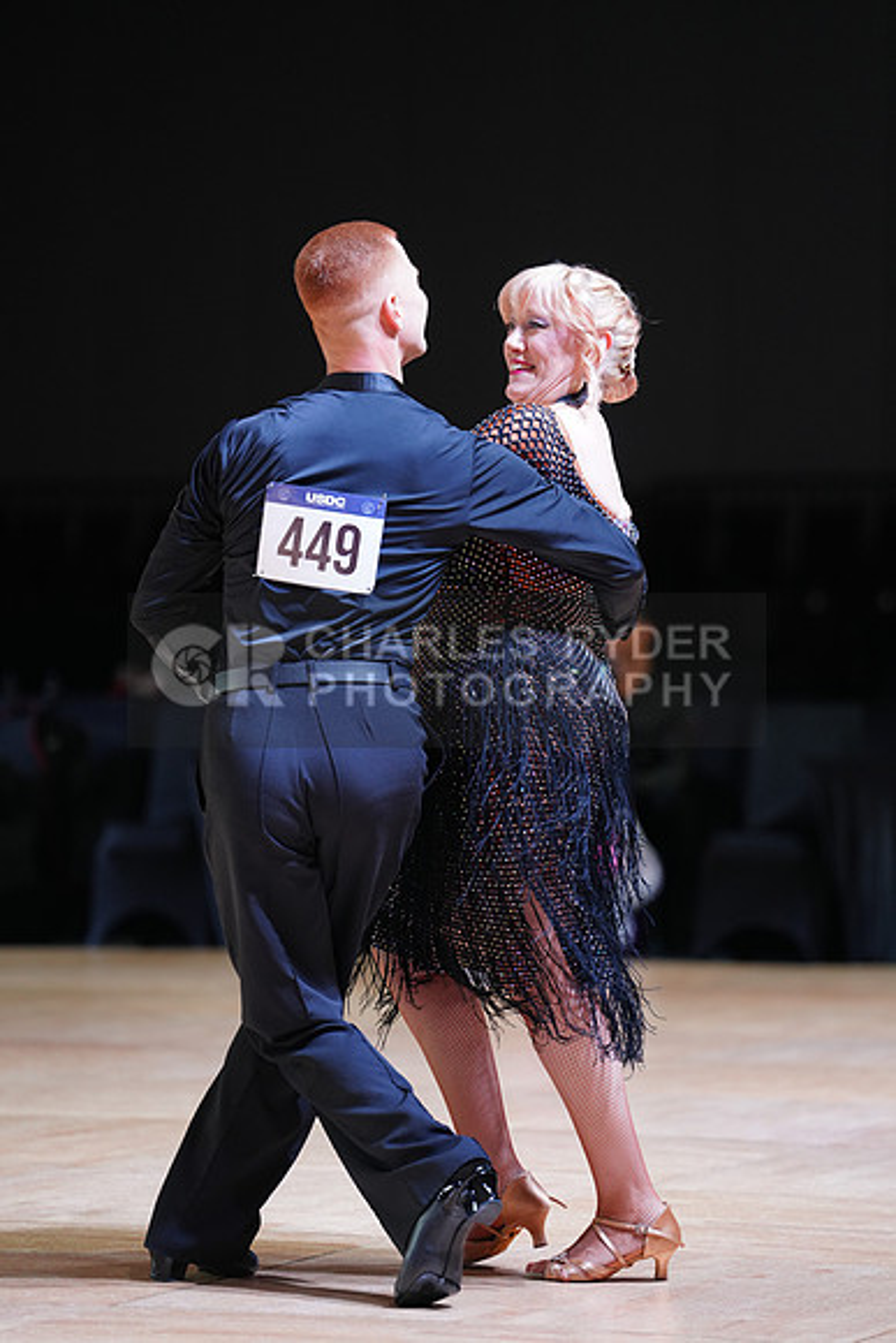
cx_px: 448
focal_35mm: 156
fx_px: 5820
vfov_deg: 13.2
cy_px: 672
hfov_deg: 8.8
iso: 1000
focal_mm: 156
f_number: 2.8
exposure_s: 1/400
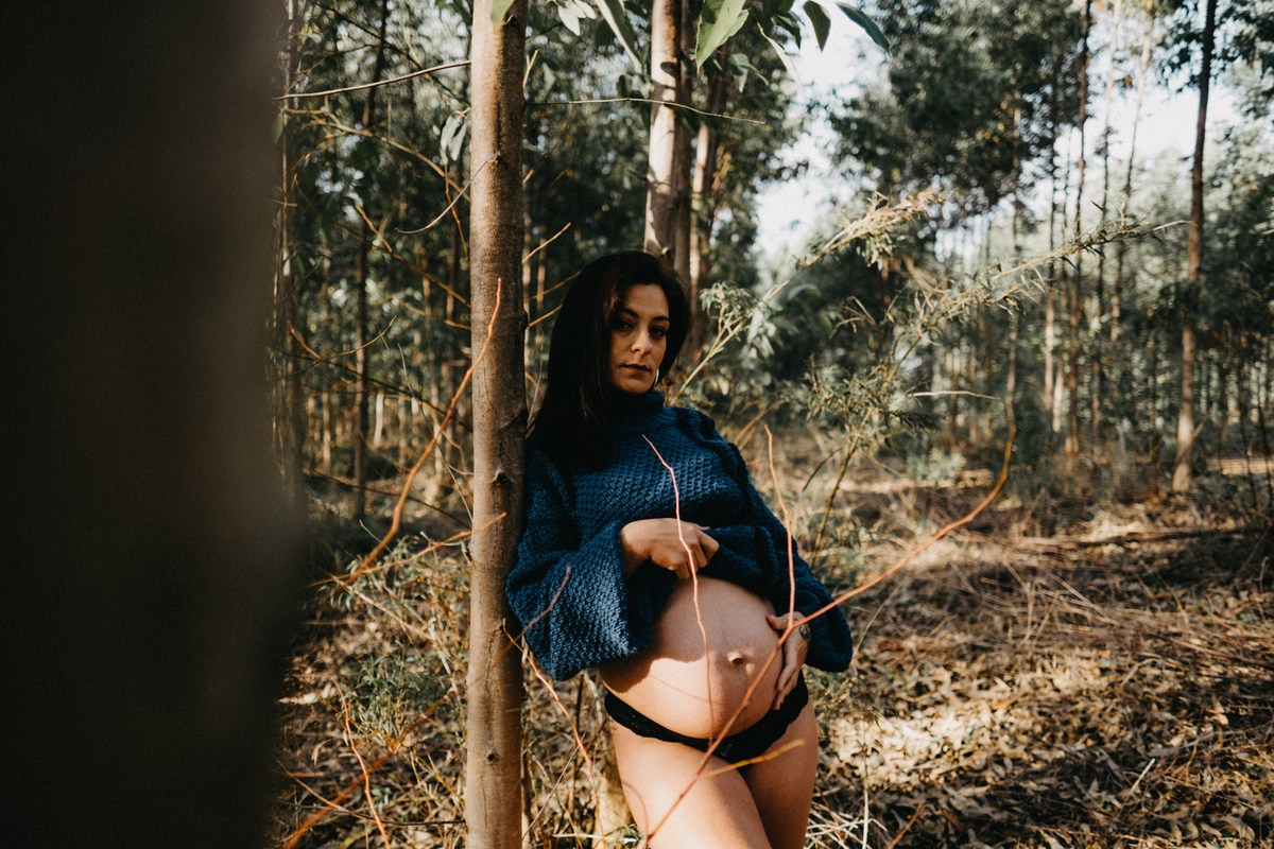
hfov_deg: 72.9
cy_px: 424
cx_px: 637
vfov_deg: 52.4
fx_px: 862
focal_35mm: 24
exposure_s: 1/500
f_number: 1.4
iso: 80
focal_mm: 16
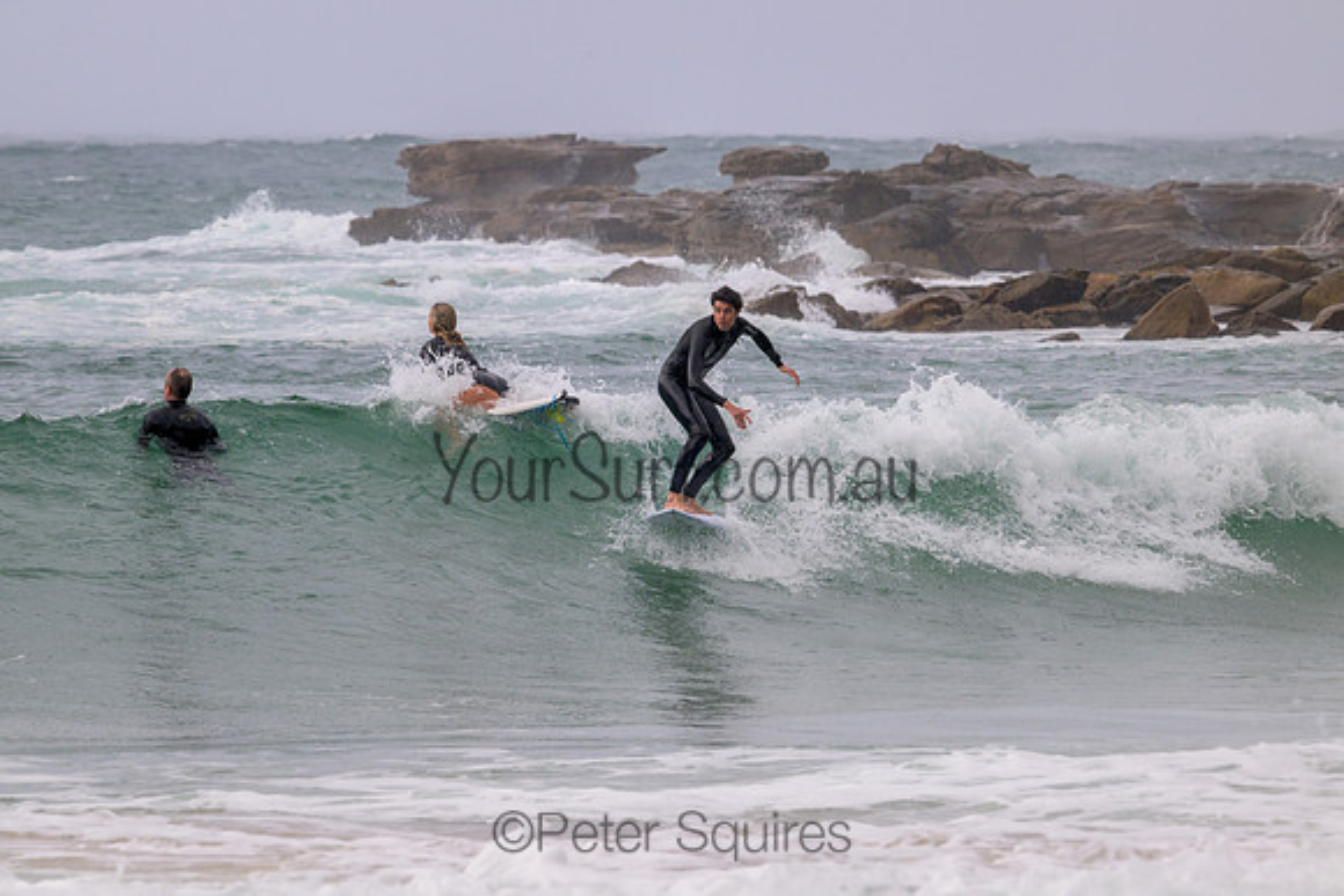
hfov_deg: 4.7
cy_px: 448
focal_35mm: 440
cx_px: 672
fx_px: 16430
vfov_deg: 3.1
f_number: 11
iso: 1100
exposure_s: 1/1250
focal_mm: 440
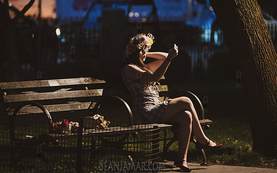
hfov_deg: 9.6
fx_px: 1645
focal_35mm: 218
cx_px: 118
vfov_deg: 6.0
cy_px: 72
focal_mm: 185
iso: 6400
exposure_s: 1/160
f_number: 3.2
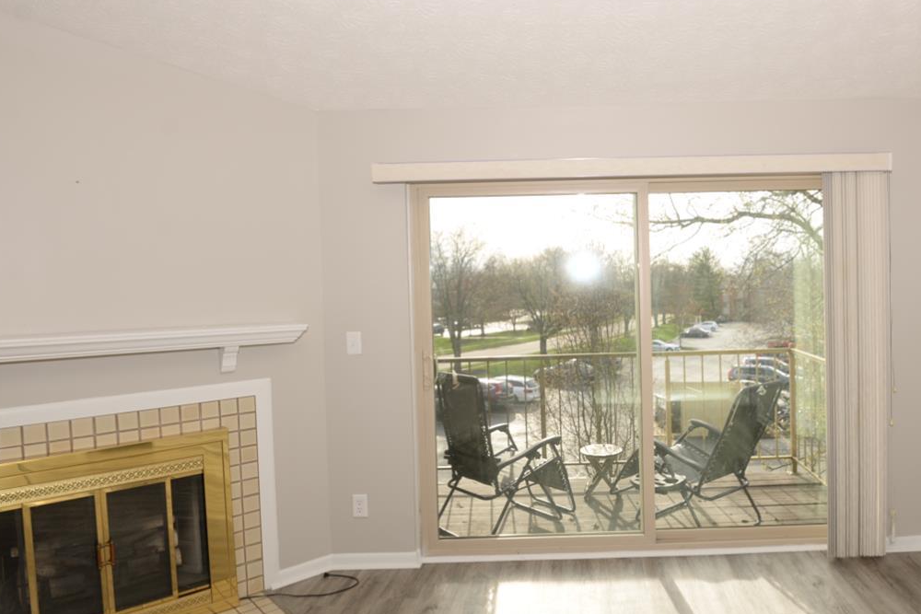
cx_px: 589
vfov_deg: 53.1
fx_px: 614
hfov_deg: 72.2
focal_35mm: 24
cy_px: 298
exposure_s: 1/125
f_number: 5.6
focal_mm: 16
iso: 100
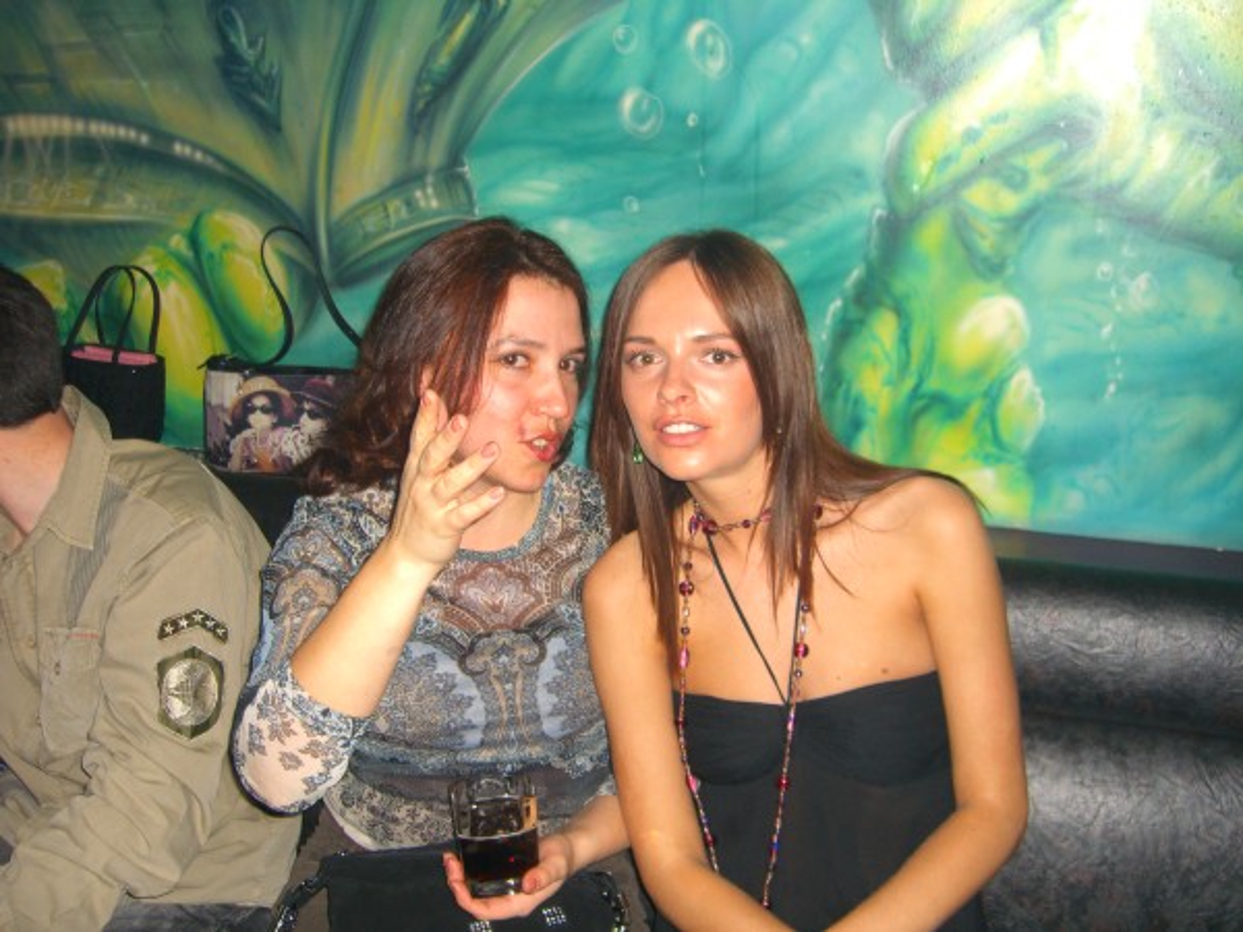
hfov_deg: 49.0
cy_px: 466
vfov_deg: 37.7
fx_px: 1365
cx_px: 622
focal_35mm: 38
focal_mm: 7.9
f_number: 2.8
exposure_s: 1/60
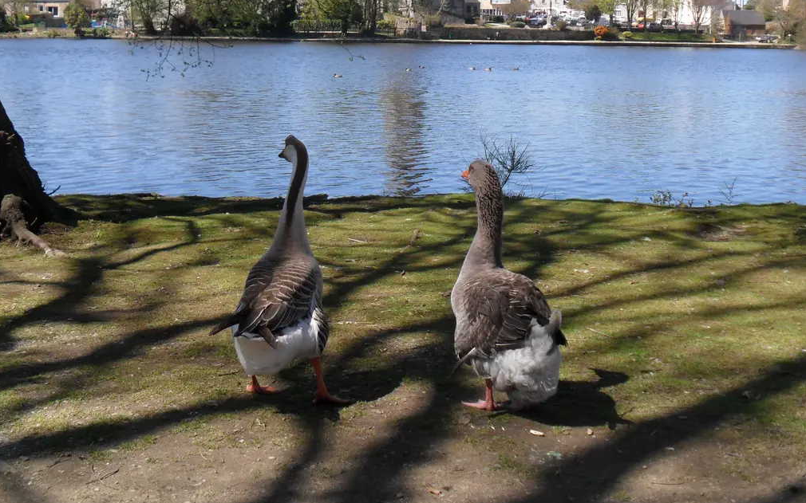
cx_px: 381
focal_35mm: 47
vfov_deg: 27.0
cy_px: 126
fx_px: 1032
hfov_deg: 42.6
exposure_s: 1/750
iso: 80
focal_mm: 6.3
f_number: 3
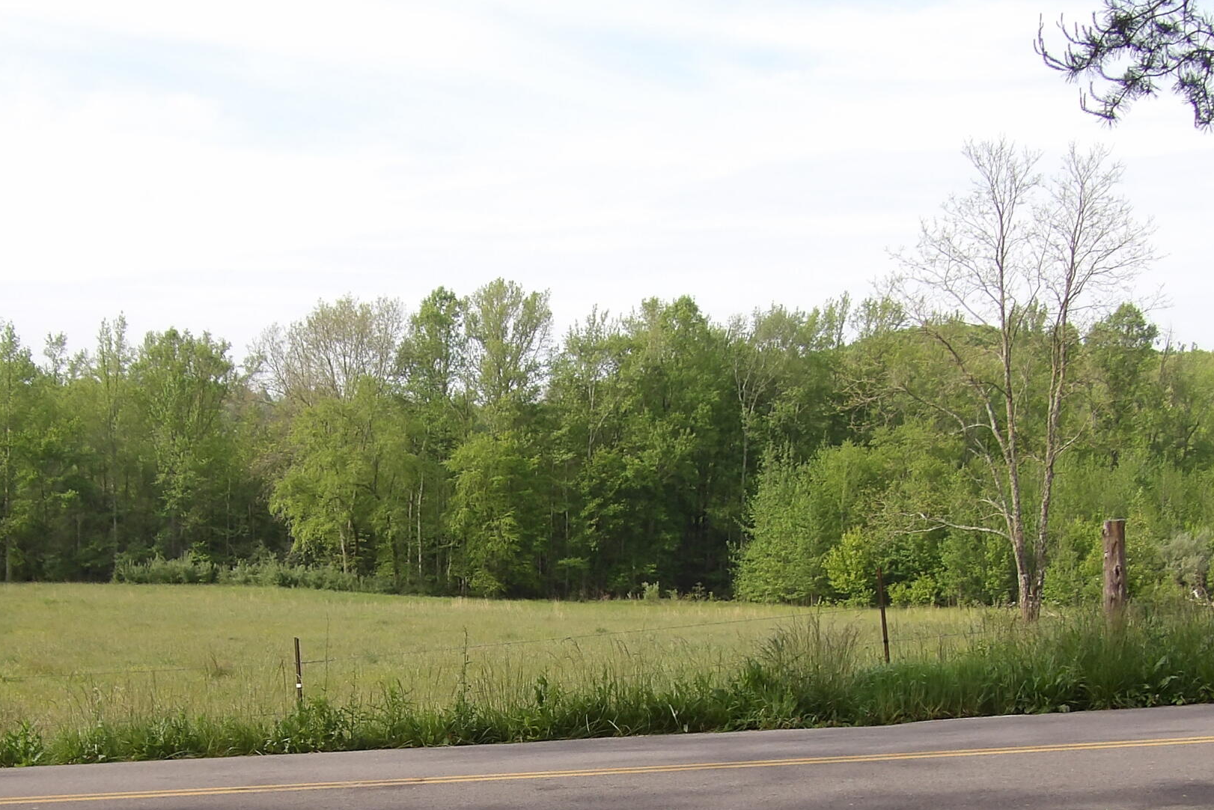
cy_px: 739
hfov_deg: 27.0
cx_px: 520
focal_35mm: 75
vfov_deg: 17.9
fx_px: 2529
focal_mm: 7
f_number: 3.7
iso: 100
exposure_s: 1/339
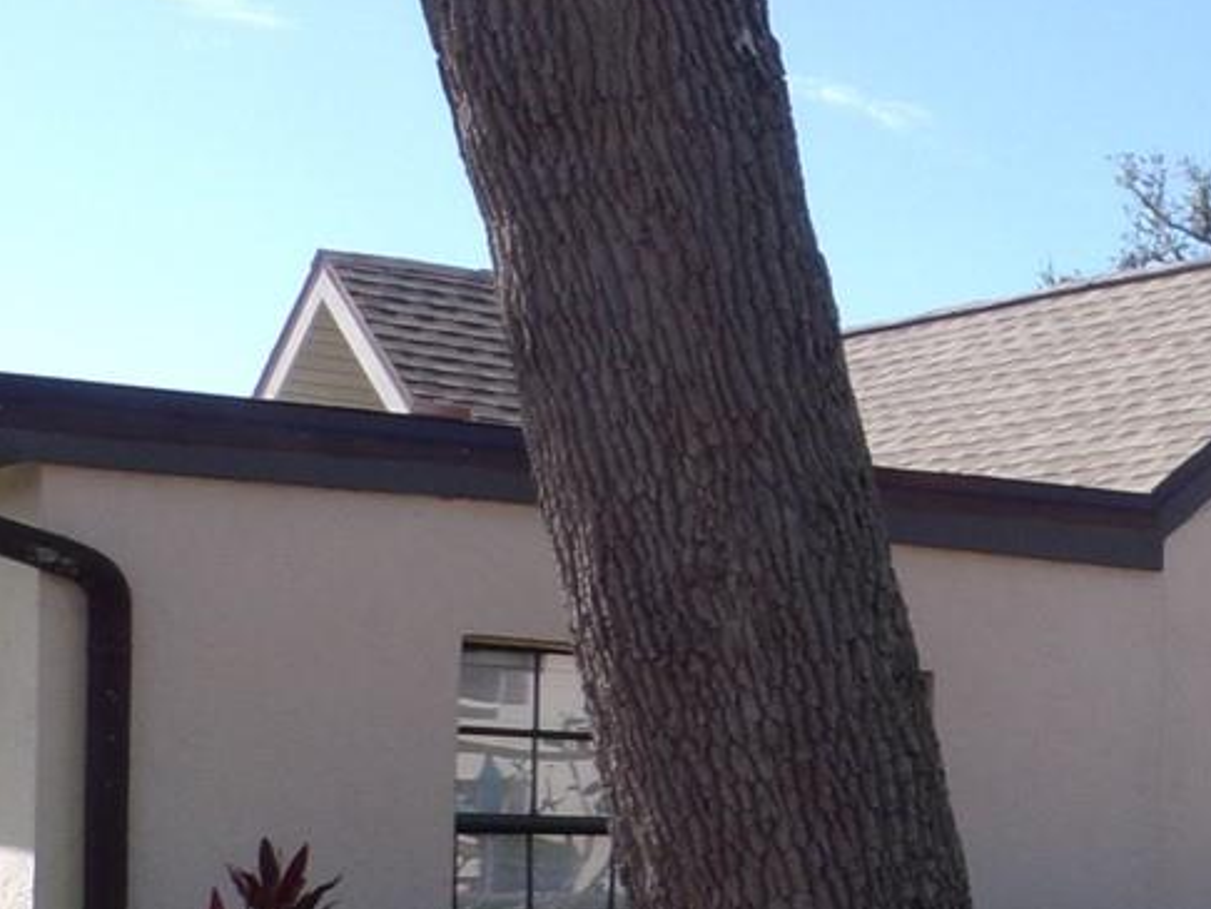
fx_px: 2765
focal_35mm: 79
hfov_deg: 22.5
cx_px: 1510
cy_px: 827
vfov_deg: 18.4
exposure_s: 1/200
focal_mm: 4.3
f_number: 5.8
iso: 80
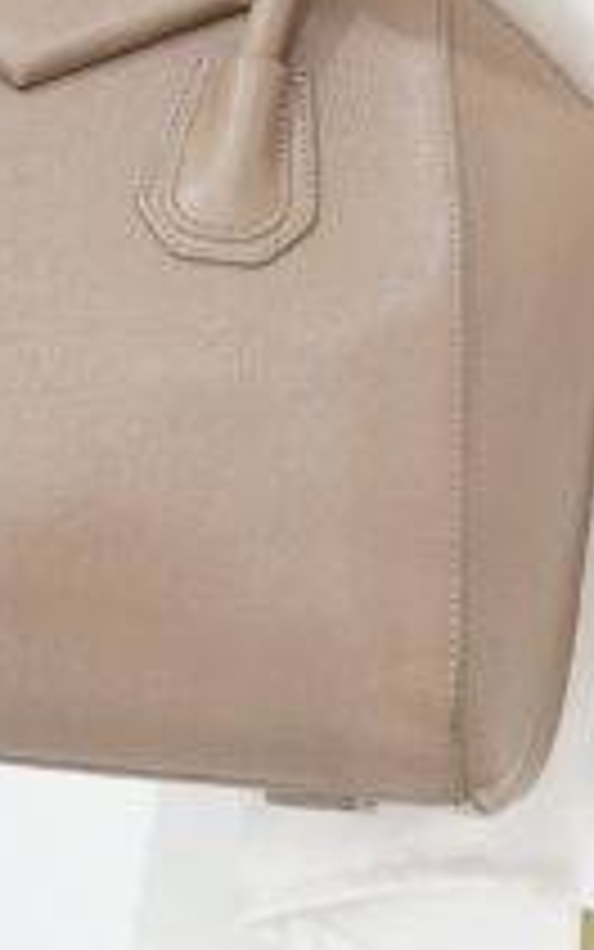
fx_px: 6393
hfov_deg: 5.3
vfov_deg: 8.4
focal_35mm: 247
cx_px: 691
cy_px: -158
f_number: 5
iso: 640
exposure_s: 1/13
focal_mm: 50
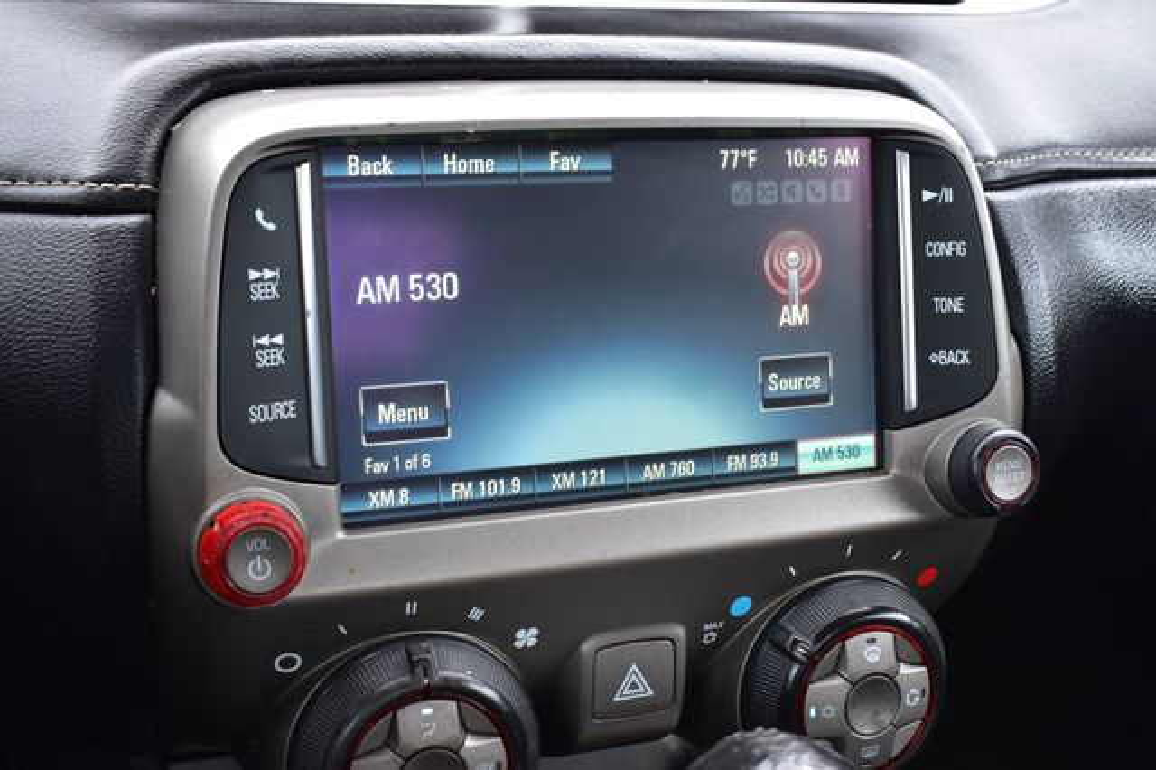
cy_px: 385
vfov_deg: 28.9
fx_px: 1492
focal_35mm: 46
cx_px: 578
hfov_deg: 42.3
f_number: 7.1
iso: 400
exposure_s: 1/40
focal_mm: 31
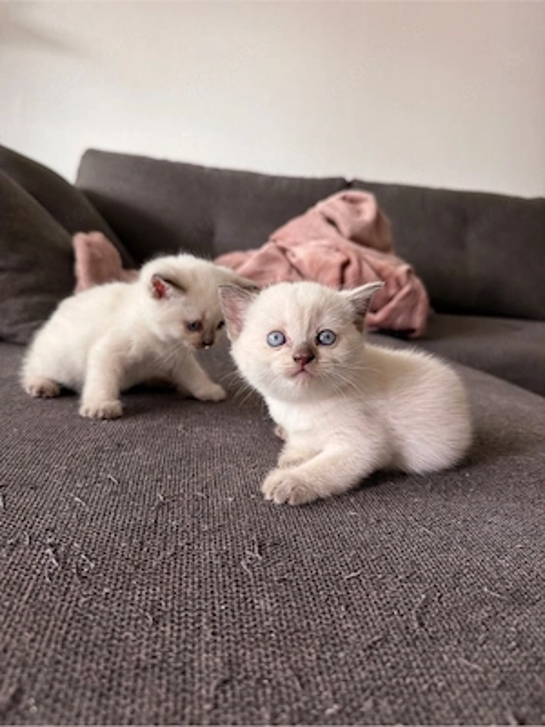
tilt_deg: -11.3
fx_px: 504
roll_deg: -6.3
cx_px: 272
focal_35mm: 24
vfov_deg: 71.6
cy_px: 364
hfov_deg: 56.8
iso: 400
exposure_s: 1/121
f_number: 1.78
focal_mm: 6.76
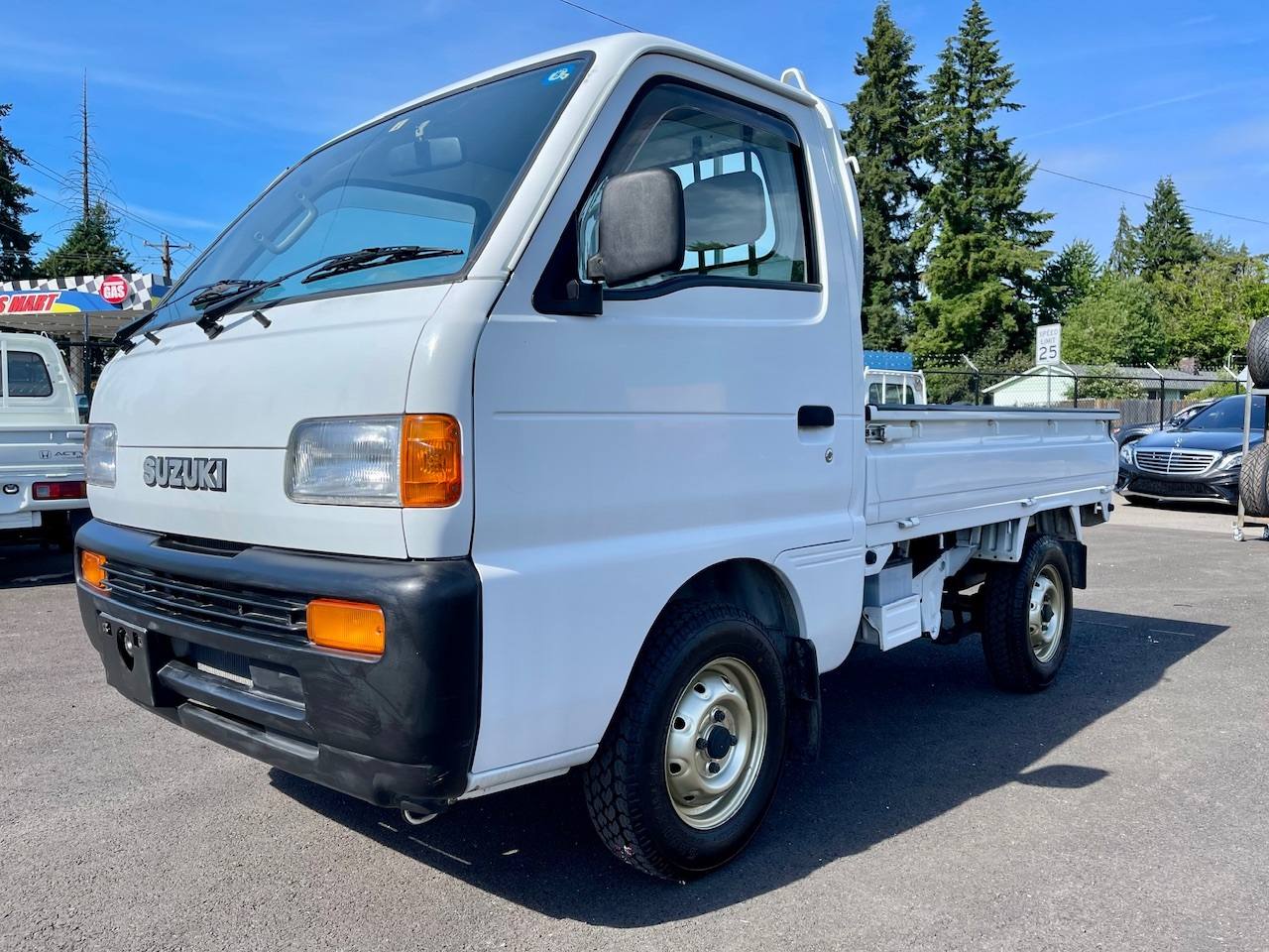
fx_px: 916
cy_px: 476
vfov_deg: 54.9
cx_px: 634
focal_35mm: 25
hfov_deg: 69.4
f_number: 1.6
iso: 32
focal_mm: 5.1
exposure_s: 1/2288
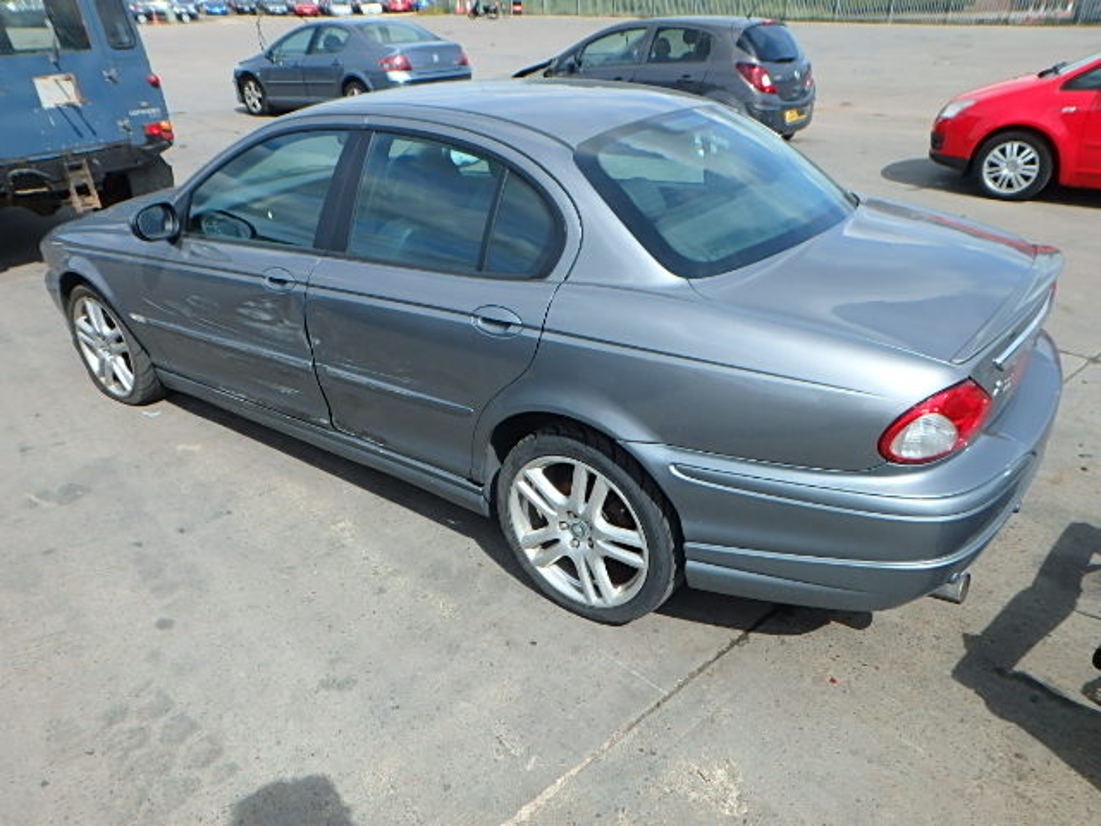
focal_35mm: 25
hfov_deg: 69.4
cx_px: 550
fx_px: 795
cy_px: 413
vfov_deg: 54.9
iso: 125
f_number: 4.1
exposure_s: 1/640
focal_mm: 4.5
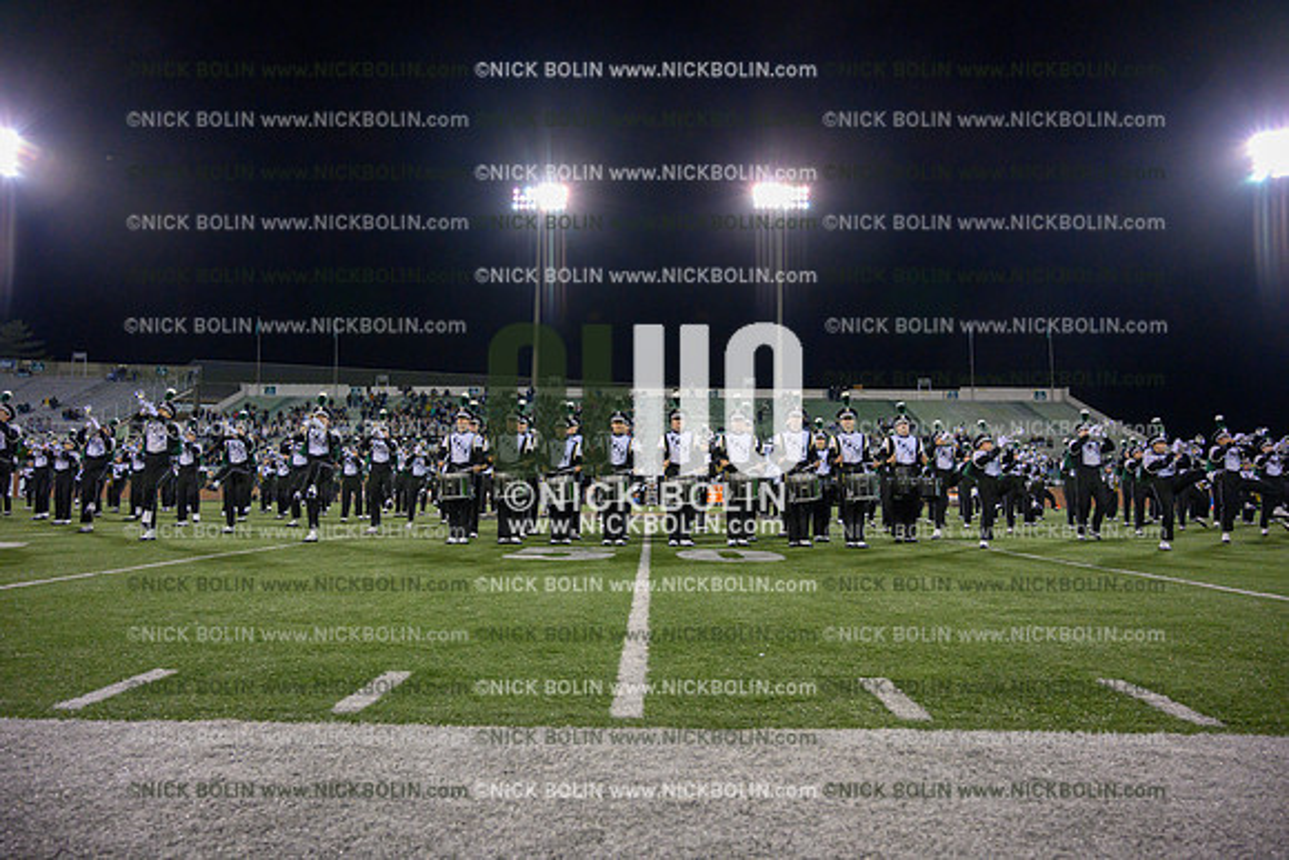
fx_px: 859
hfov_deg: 73.7
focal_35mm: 24
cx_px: 644
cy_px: 430
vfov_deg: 53.2
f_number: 4
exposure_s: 1/1000
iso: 5000
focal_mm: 24
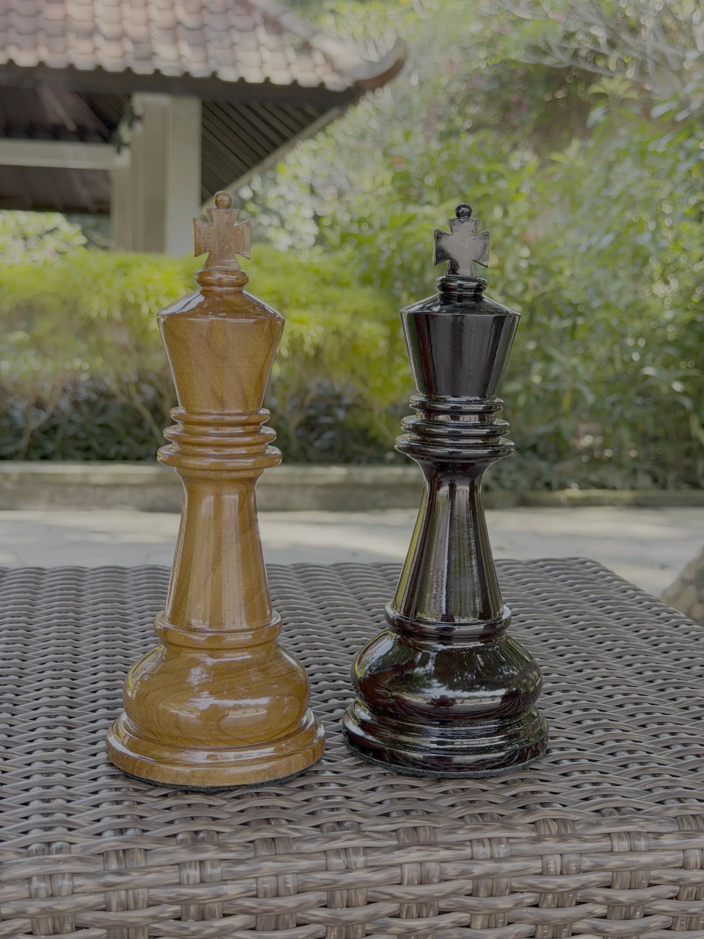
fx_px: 1302
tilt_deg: -5.9
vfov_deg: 39.7
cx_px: 352
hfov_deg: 30.3
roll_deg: -1.3
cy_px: 470
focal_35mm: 48
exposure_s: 1/261
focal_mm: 6.76
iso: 80
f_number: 1.78
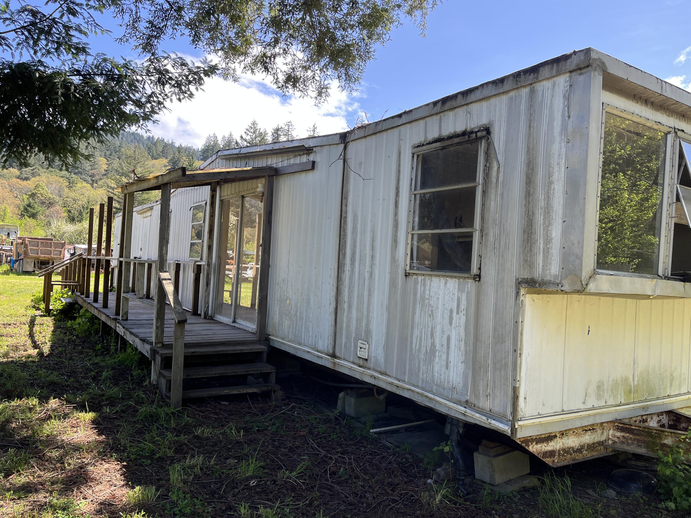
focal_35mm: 26
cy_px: 259
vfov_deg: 53.1
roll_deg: -3.6
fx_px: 519
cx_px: 346
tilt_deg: +0.8
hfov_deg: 67.3
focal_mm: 5.1
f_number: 1.6
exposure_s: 1/583
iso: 50
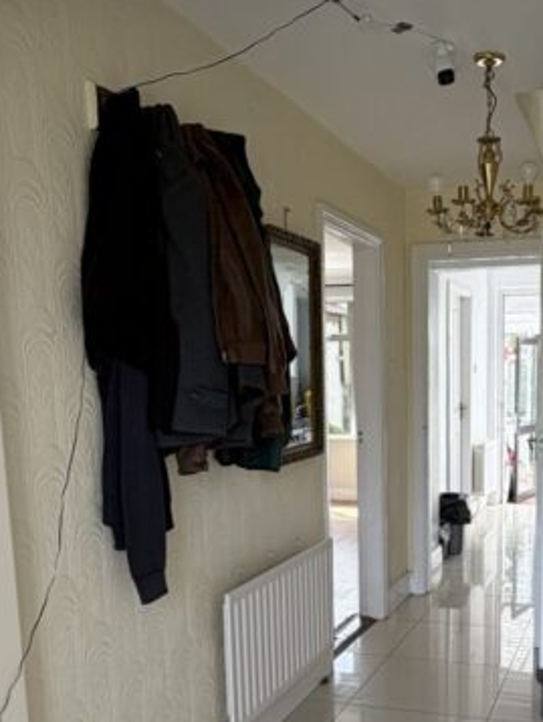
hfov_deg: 35.2
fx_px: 836
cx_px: 406
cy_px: 518
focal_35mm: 40
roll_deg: +0.2
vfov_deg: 45.5
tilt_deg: -10.0
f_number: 2.2
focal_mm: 2.22
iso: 40
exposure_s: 1/129
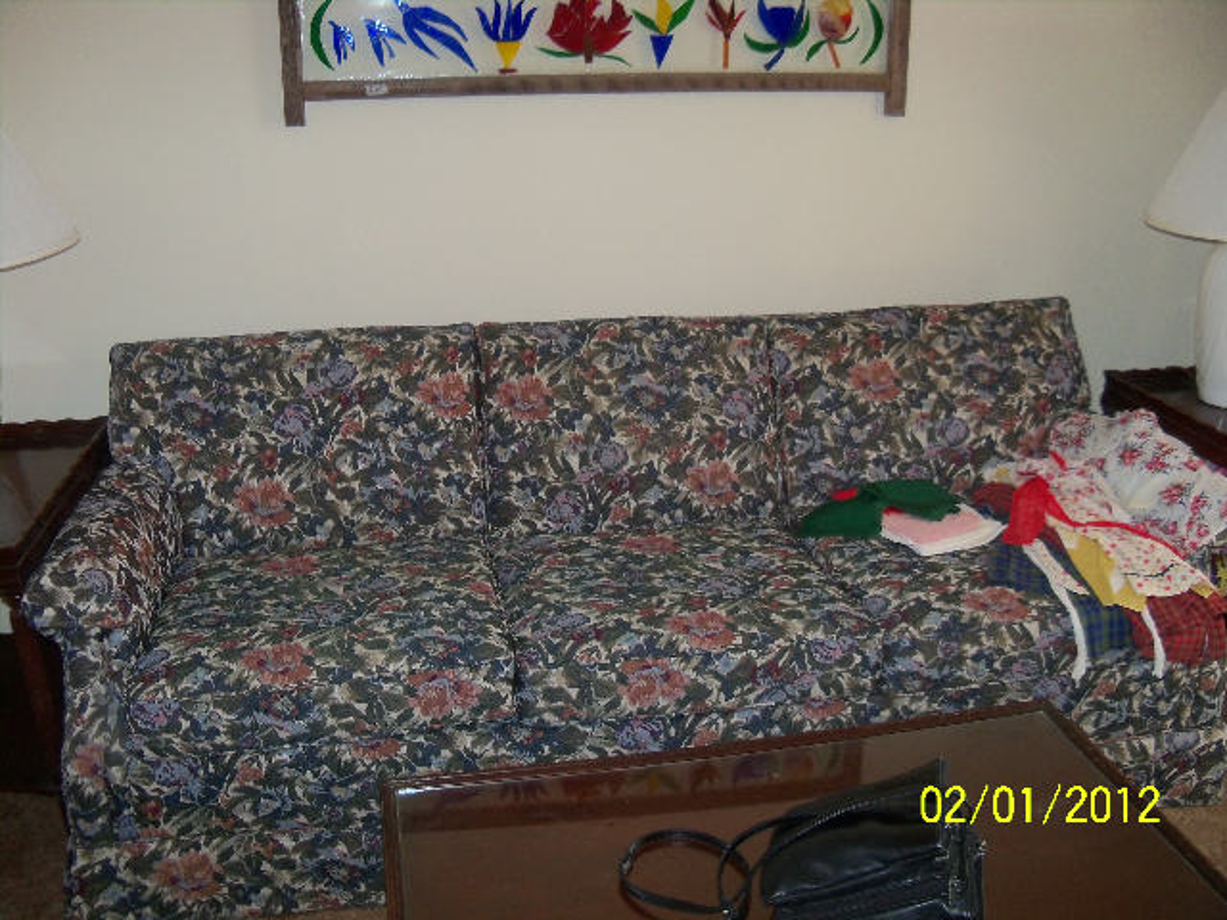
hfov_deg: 52.6
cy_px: 460
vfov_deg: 40.7
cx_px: 614
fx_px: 1241
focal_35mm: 35
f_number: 3.5
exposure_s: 1/30
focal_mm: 6.2
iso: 200
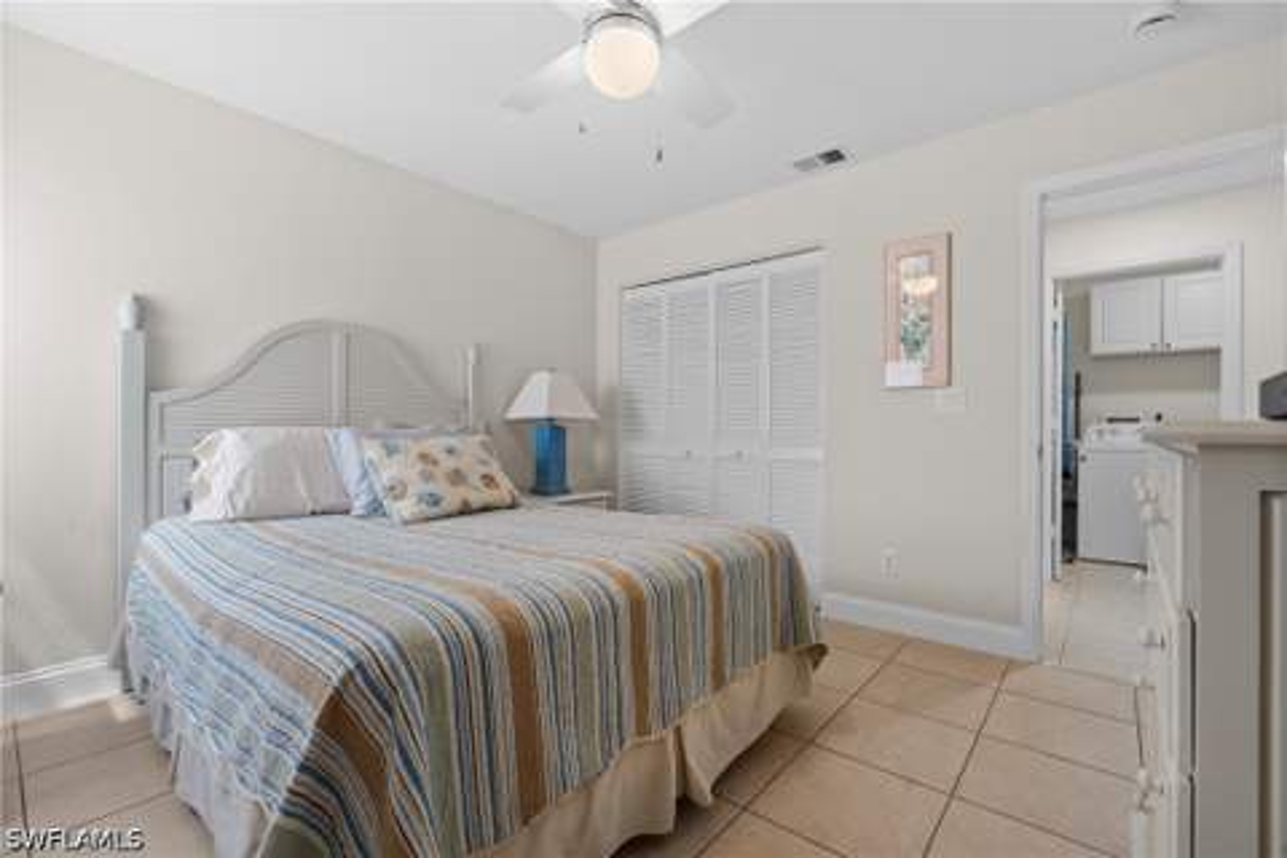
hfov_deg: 96.7
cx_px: 644
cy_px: 429
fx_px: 572
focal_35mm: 16
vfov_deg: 73.7
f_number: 9
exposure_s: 1/2
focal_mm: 16
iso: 100
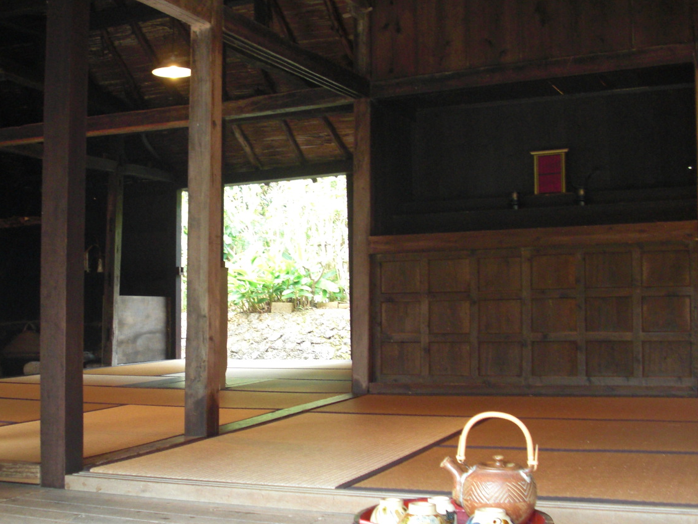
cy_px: 288
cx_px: 225
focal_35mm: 51
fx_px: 1028
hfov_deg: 37.0
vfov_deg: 28.5
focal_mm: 6.3
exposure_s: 1/50
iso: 200
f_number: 2.8
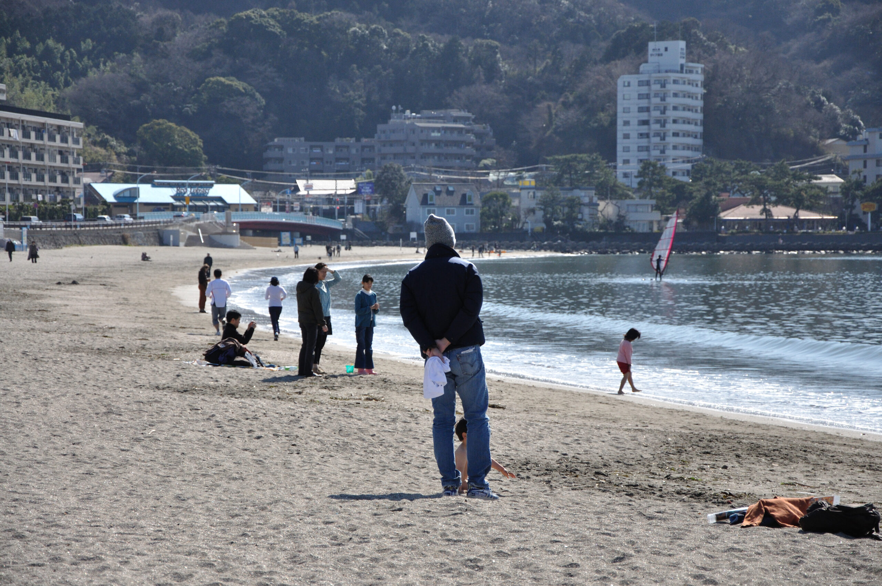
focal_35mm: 120
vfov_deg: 11.4
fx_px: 2936
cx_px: 441
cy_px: 293
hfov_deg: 17.1
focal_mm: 80
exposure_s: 1/4000
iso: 640
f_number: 5.3
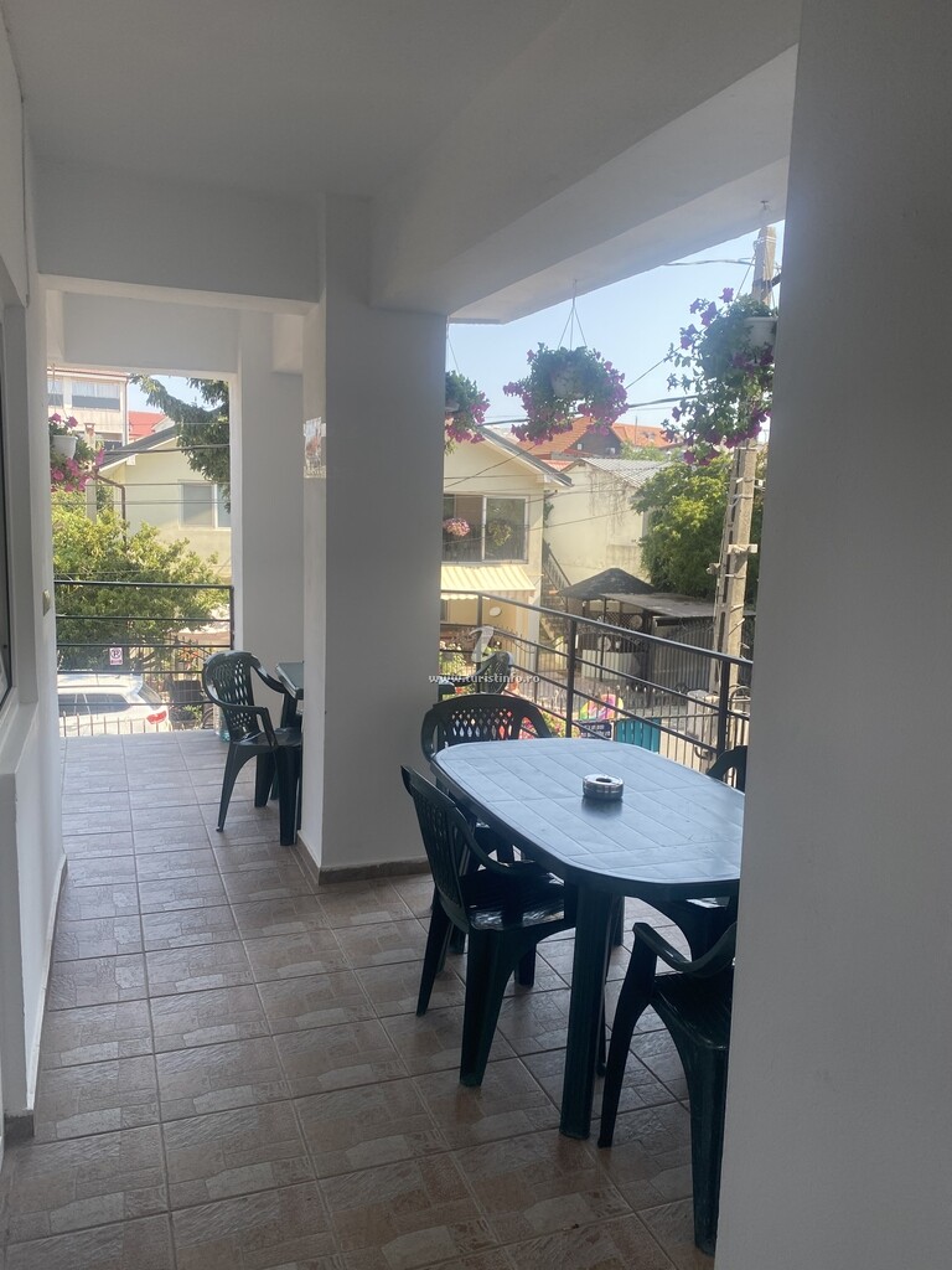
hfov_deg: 53.1
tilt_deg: -7.0
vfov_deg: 67.3
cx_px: 476
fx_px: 953
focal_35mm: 26
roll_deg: -2.4
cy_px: 635
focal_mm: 4.25
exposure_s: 1/473
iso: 32
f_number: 1.8
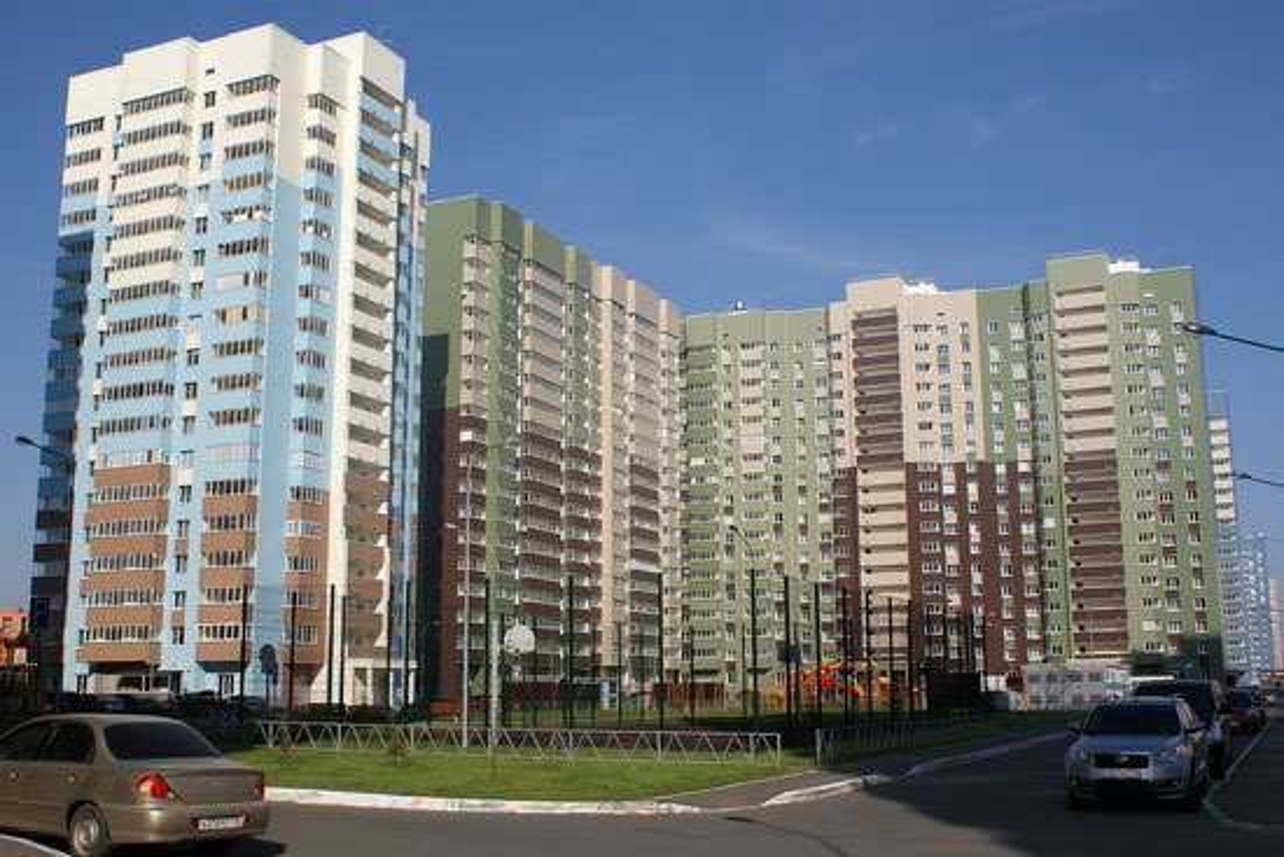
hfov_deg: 53.1
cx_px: 642
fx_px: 1284
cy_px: 428
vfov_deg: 36.9
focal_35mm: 36
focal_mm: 24
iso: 100
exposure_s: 1/320
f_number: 10
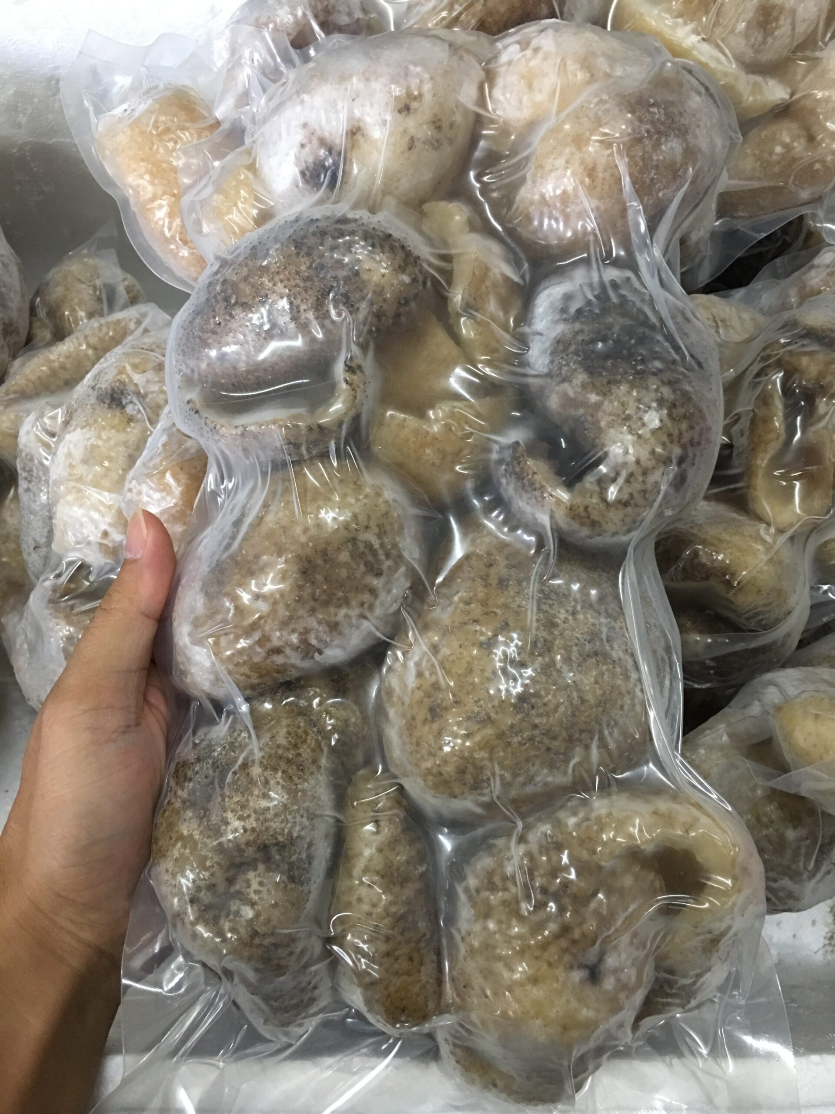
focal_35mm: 29
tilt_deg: -72.0
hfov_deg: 48.2
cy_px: 557
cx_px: 418
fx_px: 933
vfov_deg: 61.7
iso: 80
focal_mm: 4.15
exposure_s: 1/10
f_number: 2.2
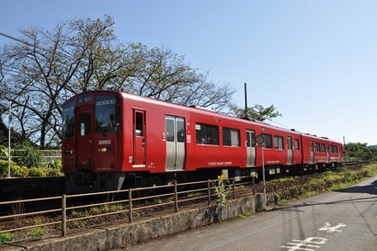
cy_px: 126
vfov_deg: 39.9
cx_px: 188
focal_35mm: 33
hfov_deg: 57.3
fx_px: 345
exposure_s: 1/320
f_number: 9
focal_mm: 22
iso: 200
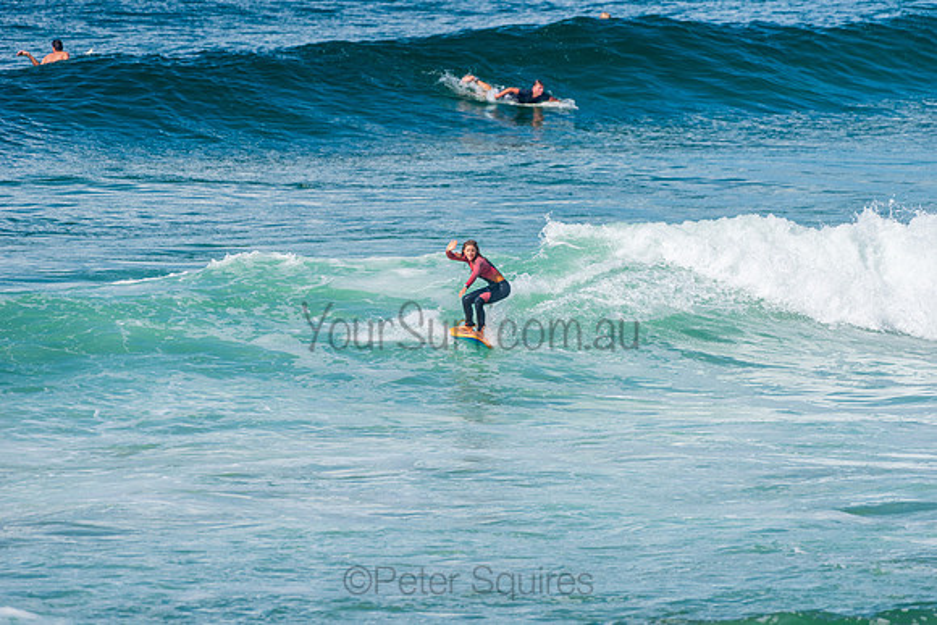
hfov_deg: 4.1
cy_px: 312
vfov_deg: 2.8
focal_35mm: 500
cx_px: 468
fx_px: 13016
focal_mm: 500
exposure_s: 1/2000
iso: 160
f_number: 5.6
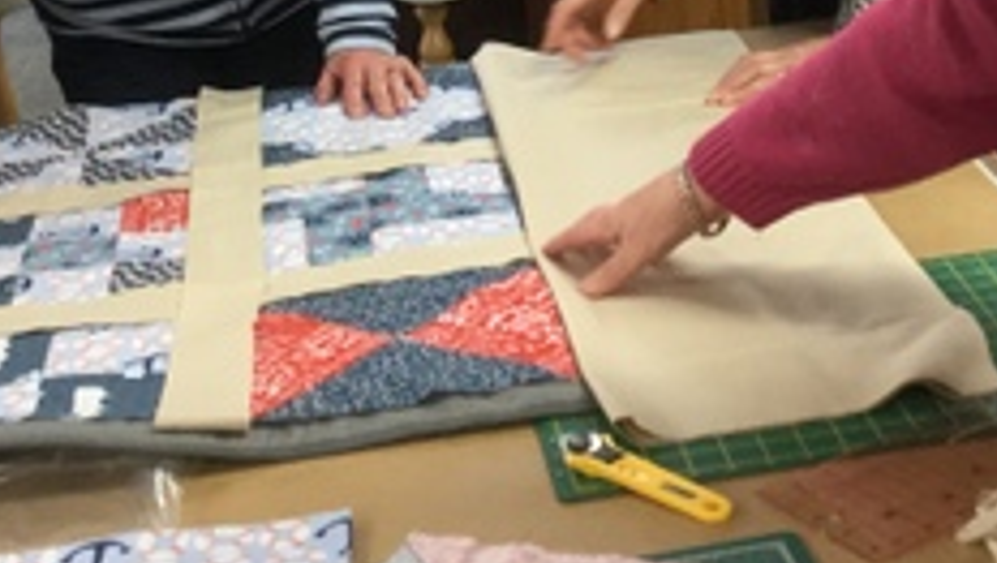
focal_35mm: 93
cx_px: 567
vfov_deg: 12.6
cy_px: -202
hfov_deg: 22.9
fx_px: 2461
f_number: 2.4
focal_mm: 3.3
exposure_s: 1/33
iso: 80
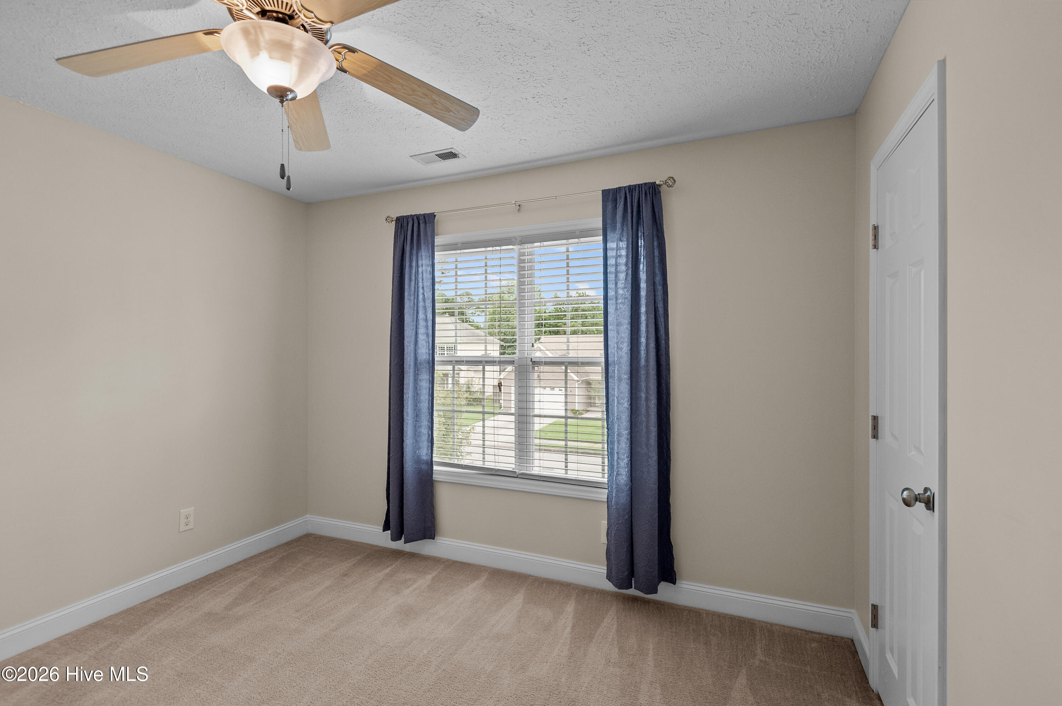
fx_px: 472
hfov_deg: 96.8
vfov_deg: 73.7
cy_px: 353
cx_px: 531
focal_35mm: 16
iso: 400
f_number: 4
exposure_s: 1/60
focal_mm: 16
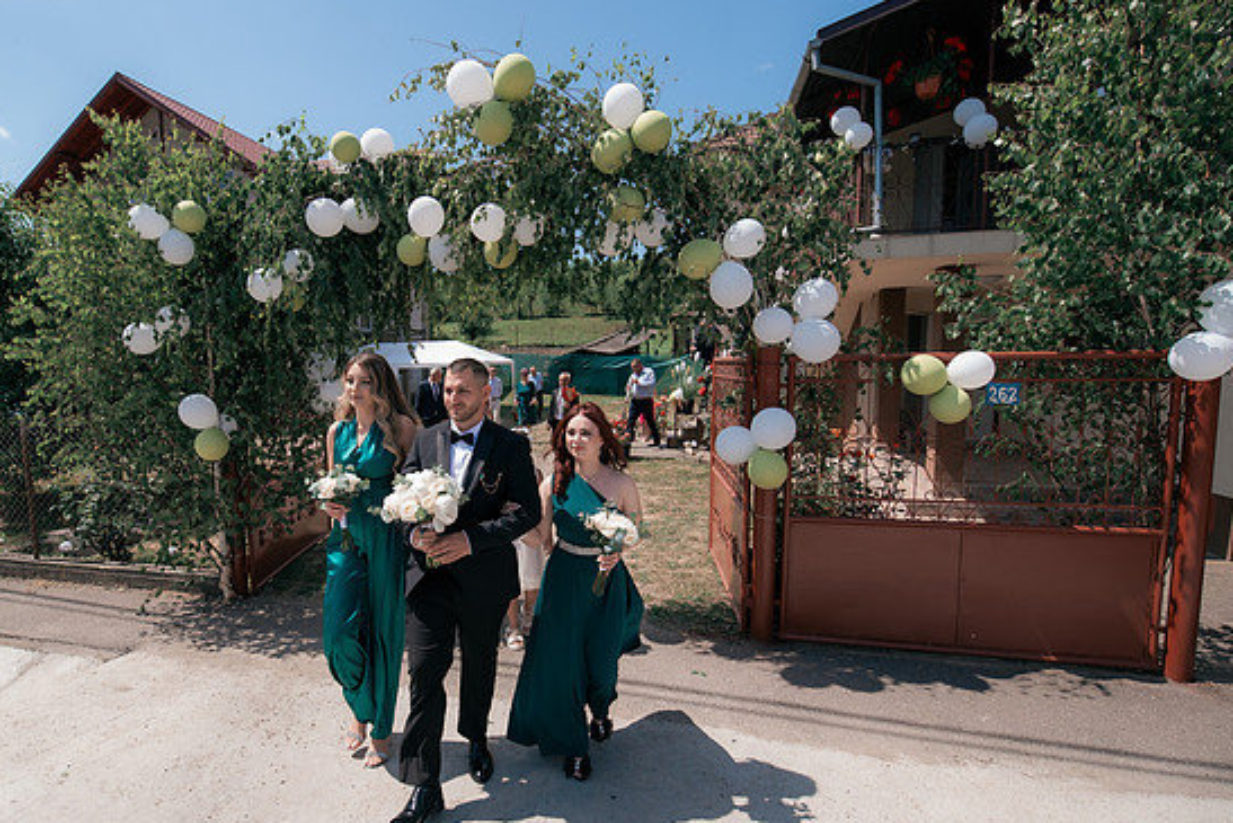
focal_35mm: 18
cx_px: 507
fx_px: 617
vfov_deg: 67.3
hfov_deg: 89.1
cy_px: 440
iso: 320
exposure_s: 1/2500
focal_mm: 15
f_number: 3.5
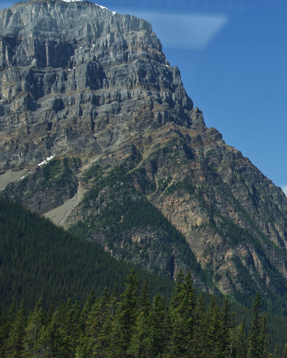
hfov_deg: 13.7
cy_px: 283
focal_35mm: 106
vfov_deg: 18.0
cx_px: 424
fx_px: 1125
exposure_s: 1/125
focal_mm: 46
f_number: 11
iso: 100
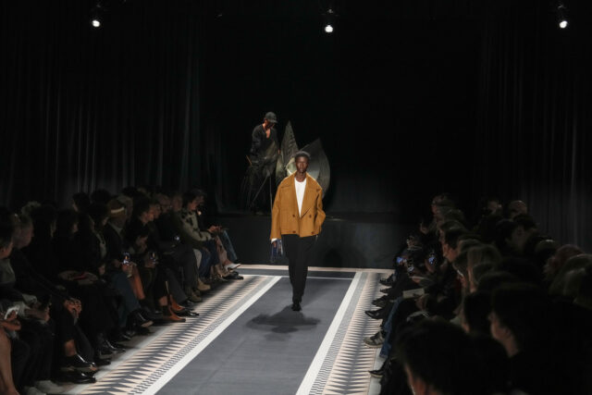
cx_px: 296
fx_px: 1151
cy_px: 198
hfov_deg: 28.8
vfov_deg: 19.5
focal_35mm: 70
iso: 3200
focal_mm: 70
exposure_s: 1/640
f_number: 4
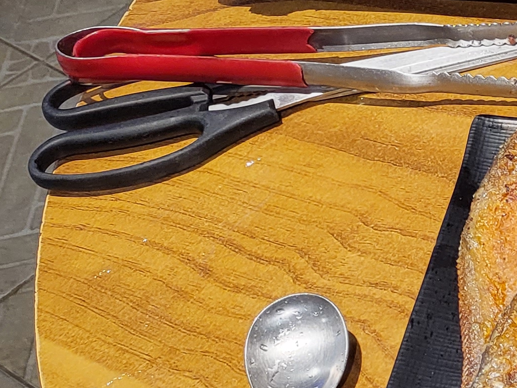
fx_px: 1494
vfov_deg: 14.6
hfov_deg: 15.9
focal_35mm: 100
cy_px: 27
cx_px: 992
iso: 200
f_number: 1.8
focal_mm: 4.25
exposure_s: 1/59
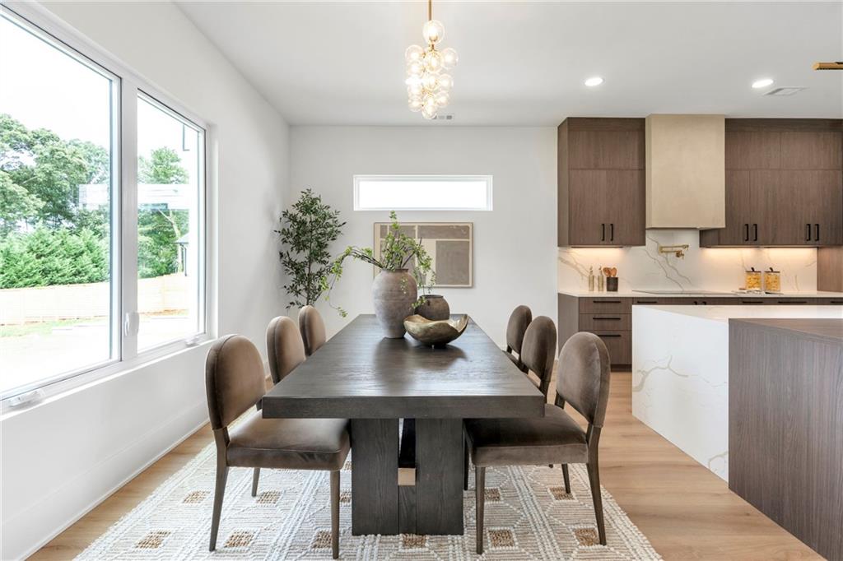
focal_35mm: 16
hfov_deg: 96.8
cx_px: 422
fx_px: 375
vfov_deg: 73.7
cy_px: 280
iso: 400
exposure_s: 1/50
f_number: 8
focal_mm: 16
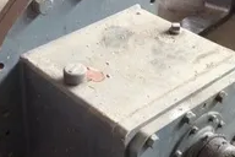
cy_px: 91
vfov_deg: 17.9
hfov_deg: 26.4
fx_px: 496
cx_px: 71
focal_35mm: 76
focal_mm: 4.28
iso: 320
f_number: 2.4
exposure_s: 1/20
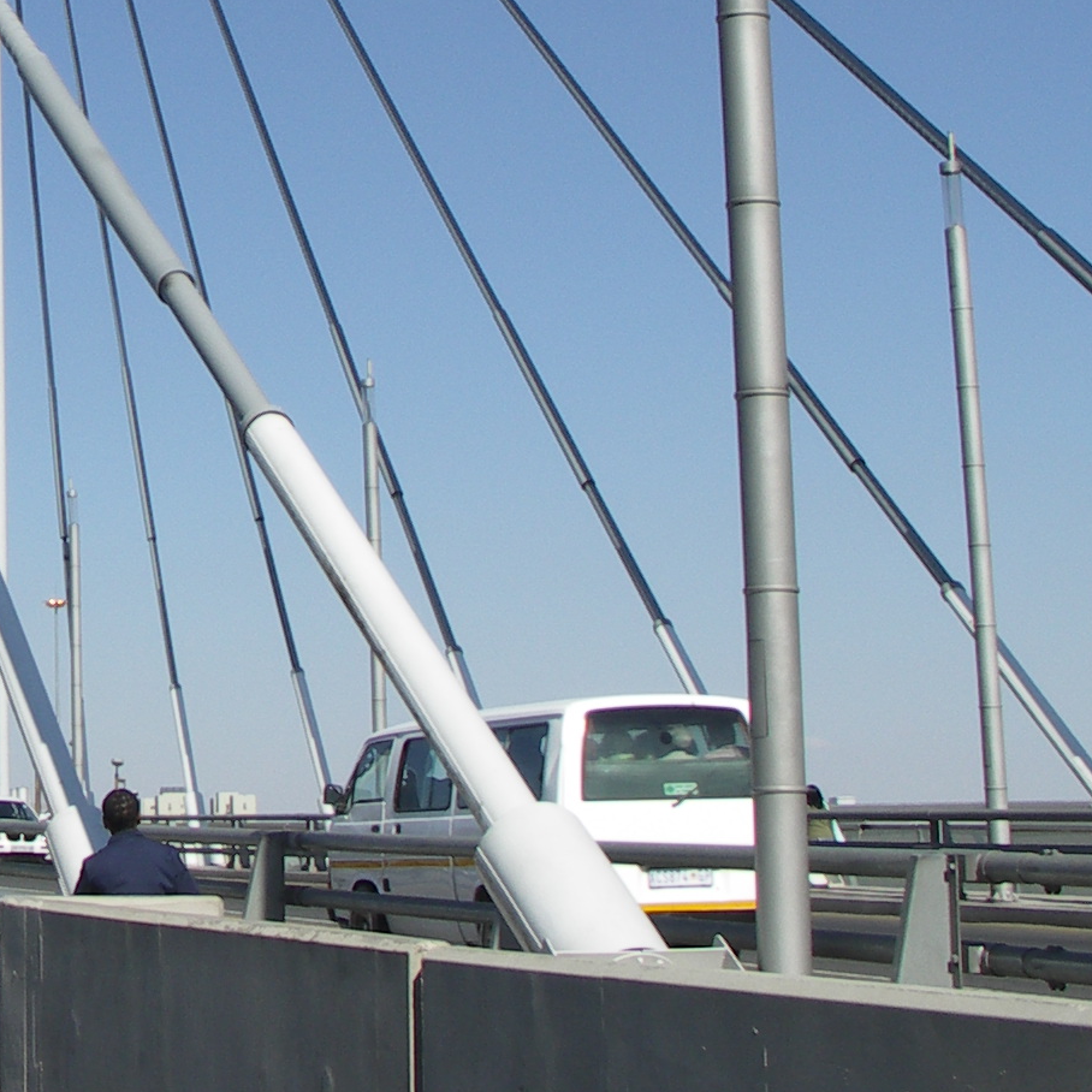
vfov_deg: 19.2
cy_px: 103
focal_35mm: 89
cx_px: -263
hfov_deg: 18.4
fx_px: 3176
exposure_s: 1/320
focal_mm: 7.2
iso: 50
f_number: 6.3
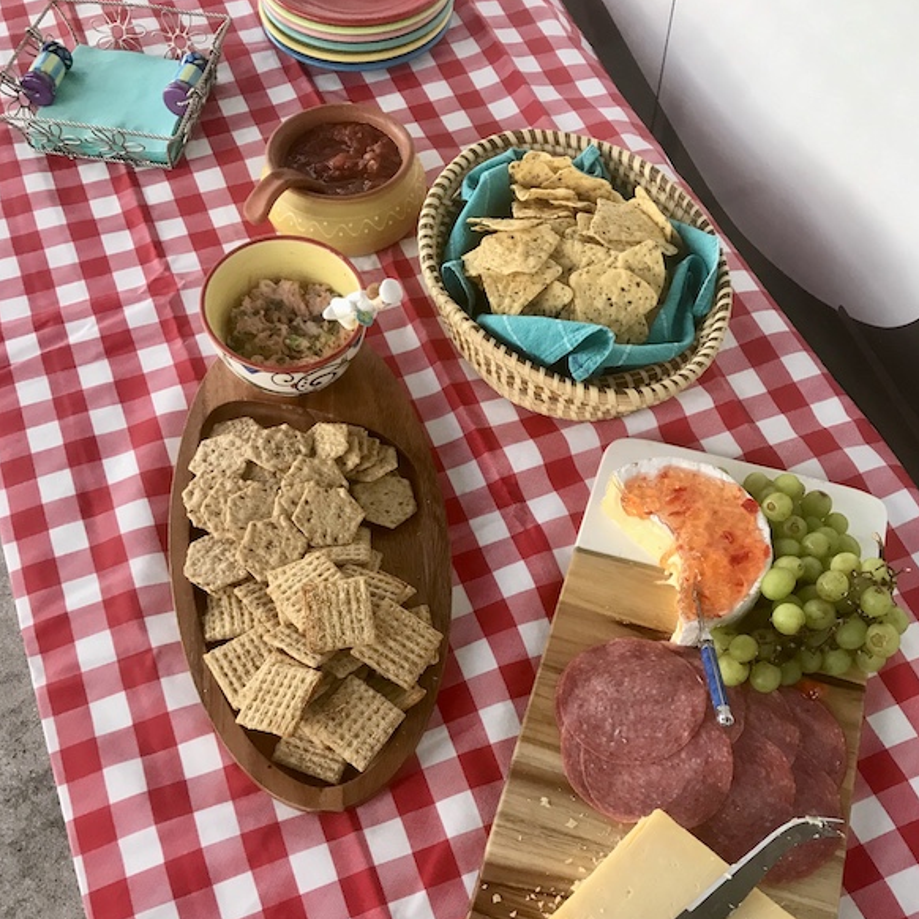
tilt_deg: -59.0
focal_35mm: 34
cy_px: 595
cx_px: 461
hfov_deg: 48.5
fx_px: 1021
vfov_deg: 47.8
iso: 40
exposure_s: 1/22
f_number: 1.8
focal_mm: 3.99
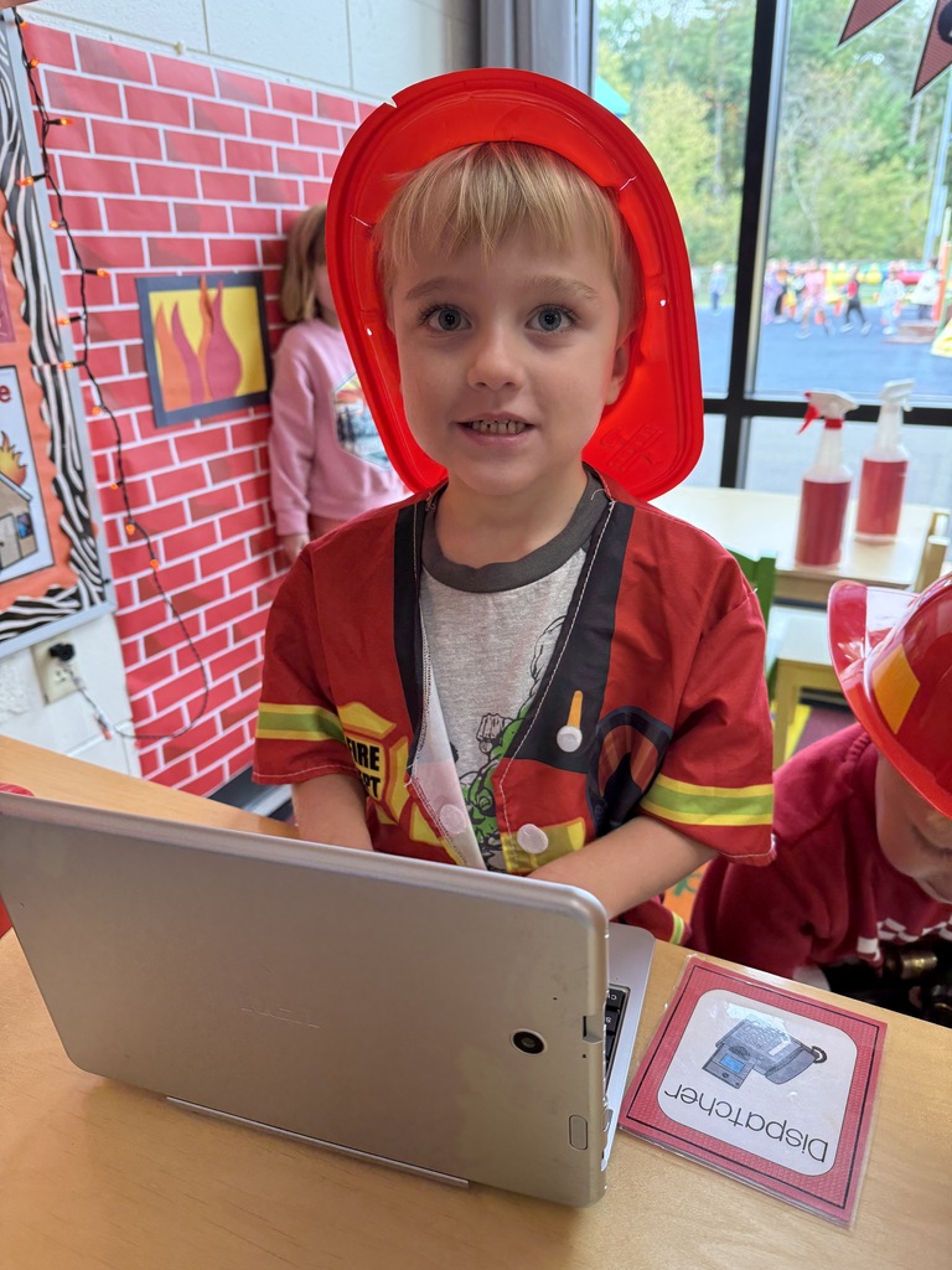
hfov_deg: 56.8
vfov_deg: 71.6
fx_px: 880
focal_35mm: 24
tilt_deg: -21.6
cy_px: 635
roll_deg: +1.6
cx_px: 476
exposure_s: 1/120
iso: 200
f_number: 1.78
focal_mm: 6.76
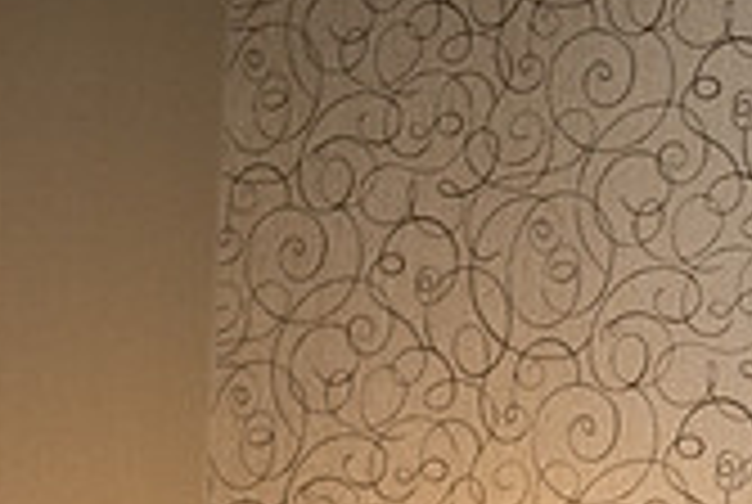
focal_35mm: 208
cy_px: 848
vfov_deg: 6.5
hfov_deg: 9.7
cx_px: 982
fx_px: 4353
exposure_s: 1/200
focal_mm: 60
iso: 400
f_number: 3.2
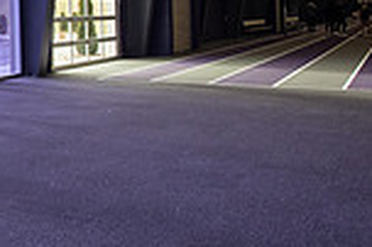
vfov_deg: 20.2
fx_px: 671
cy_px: -1
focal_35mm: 65
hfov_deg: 25.0
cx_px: -162
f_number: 8
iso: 1250
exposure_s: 1/320
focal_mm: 17
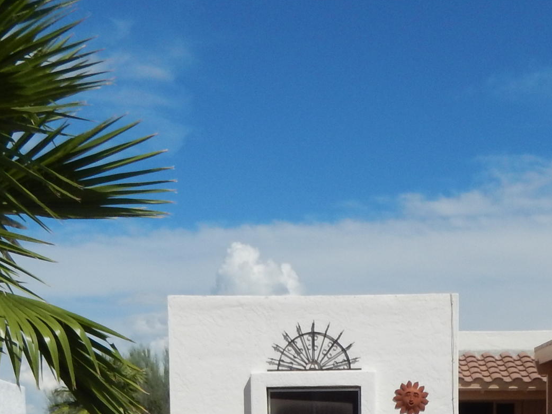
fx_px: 1148
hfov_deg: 26.9
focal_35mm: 72
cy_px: 580
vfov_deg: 18.6
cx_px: 358
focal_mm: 4.5
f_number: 6.8
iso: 125
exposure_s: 1/800
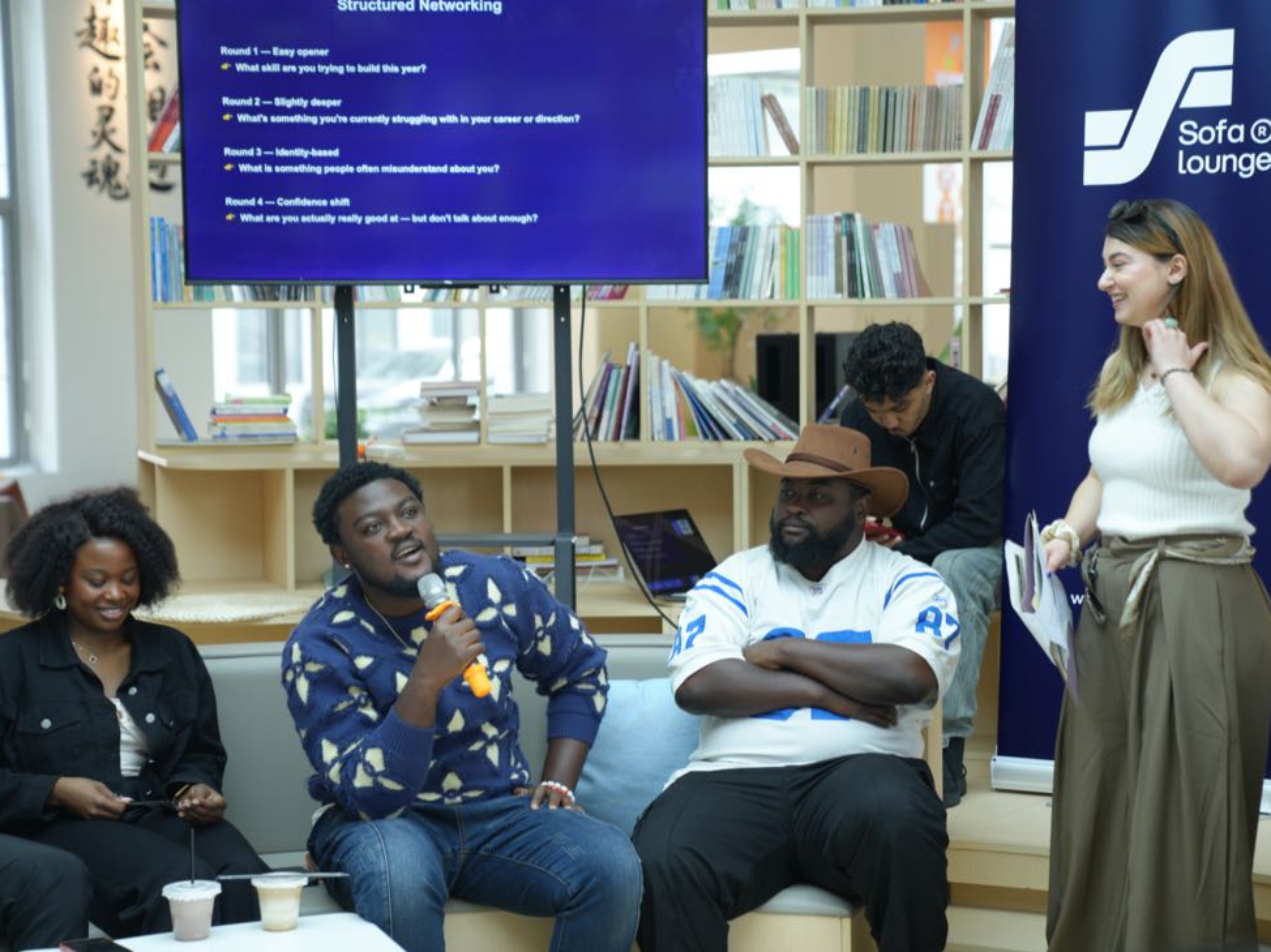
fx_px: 2790
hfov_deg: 25.7
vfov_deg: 19.4
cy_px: 475
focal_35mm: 76
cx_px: 693
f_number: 2.8
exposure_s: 1/125
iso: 500
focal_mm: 70
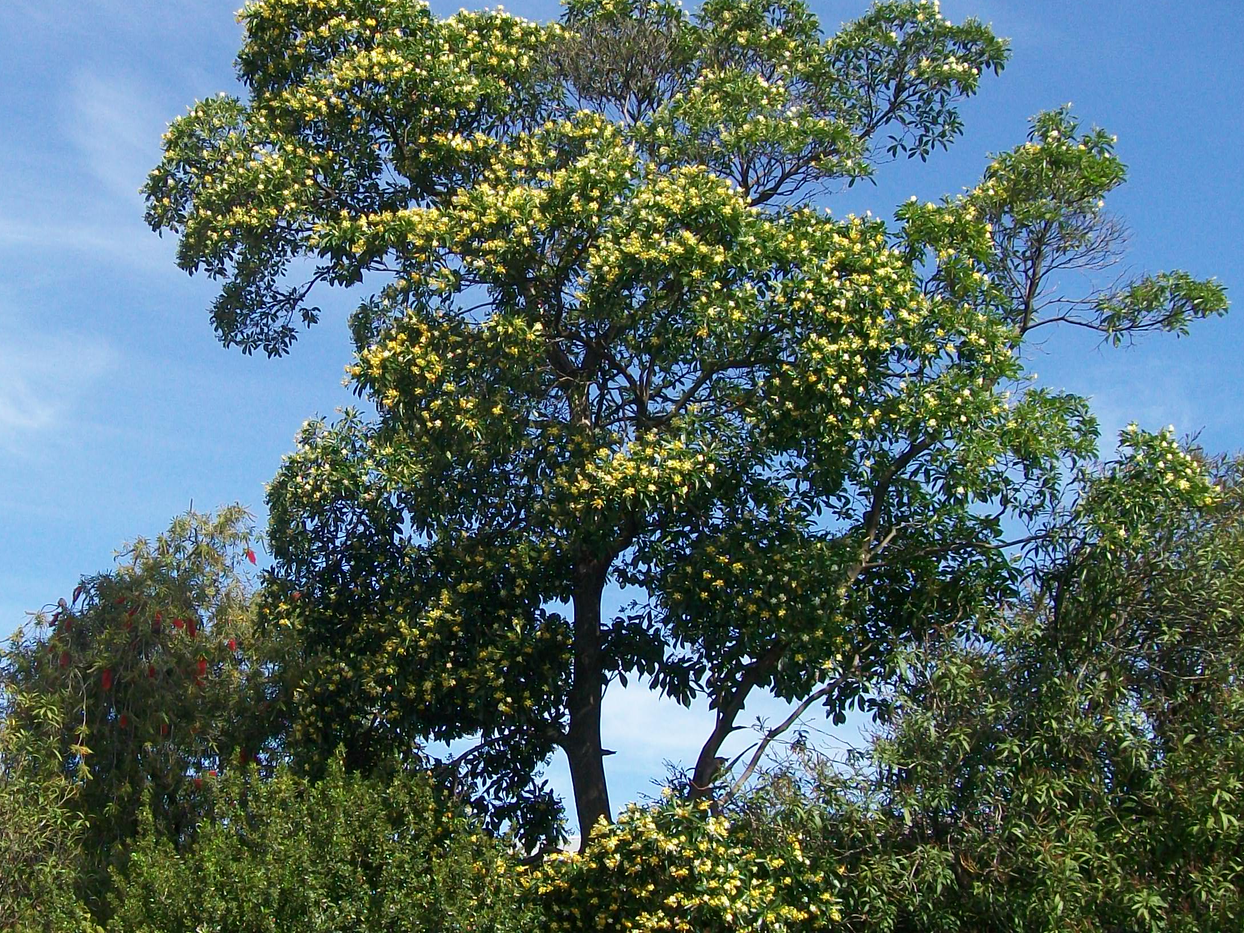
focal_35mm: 57
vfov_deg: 25.6
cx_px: 265
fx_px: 2048
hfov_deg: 32.9
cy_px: 559
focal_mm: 6.1
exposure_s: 1/800
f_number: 2.7
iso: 64
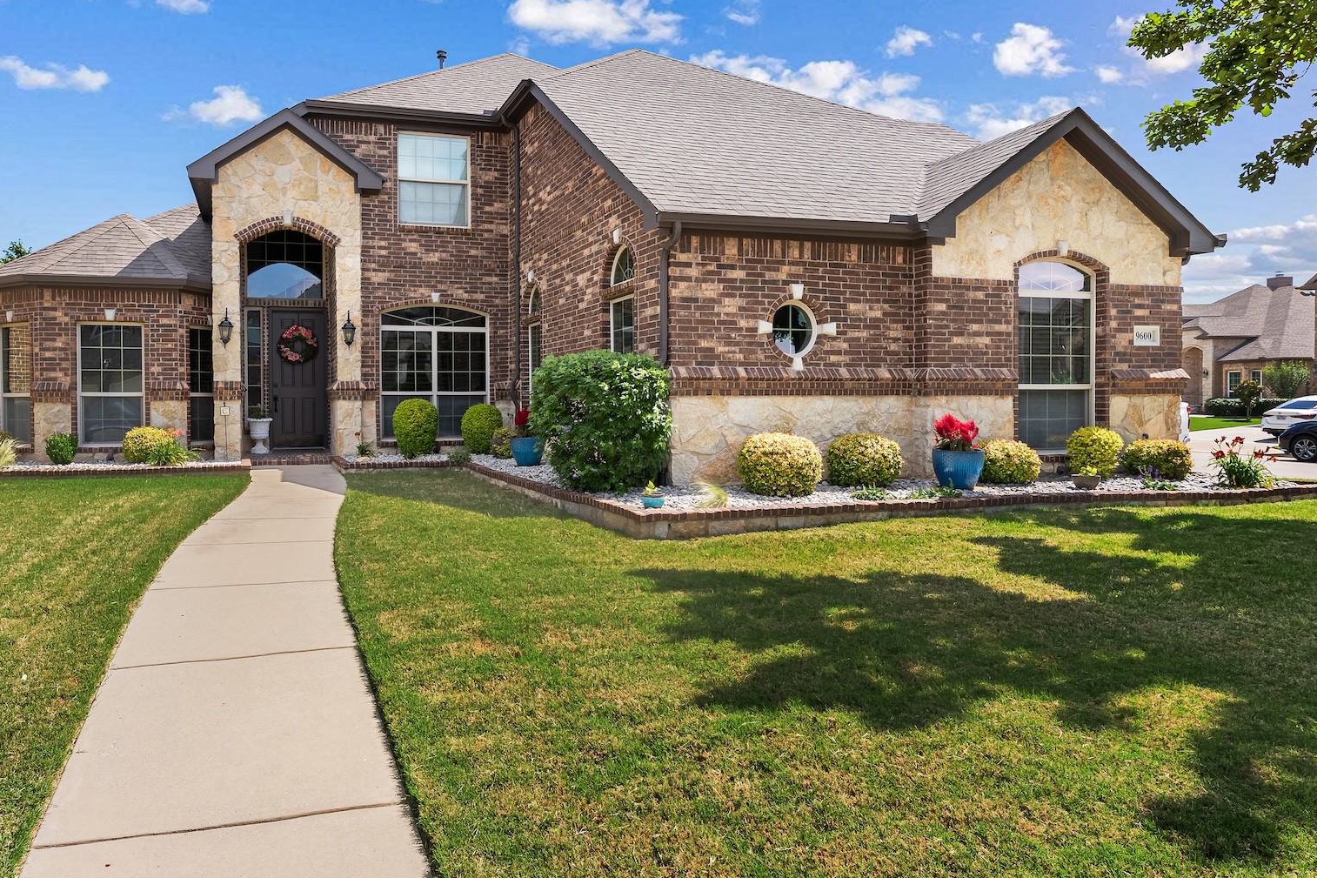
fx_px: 841
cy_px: 422
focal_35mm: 23
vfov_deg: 55.1
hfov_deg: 74.9
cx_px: 499
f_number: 8
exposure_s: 1/60
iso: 100
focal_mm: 17
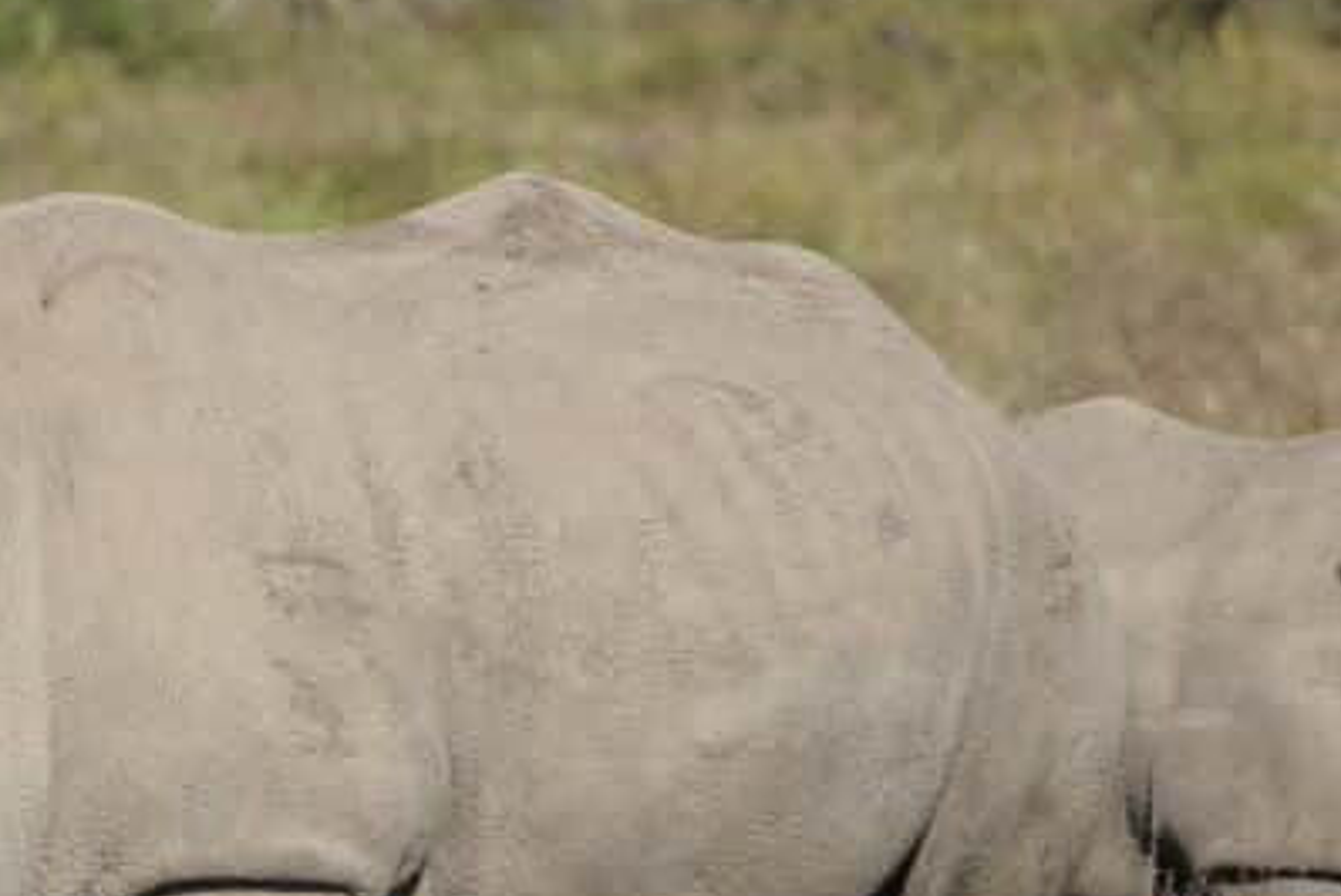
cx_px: 371
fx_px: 43128
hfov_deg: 1.8
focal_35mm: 1157
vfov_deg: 1.2
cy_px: 857
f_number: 6.3
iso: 400
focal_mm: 300
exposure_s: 1/2000
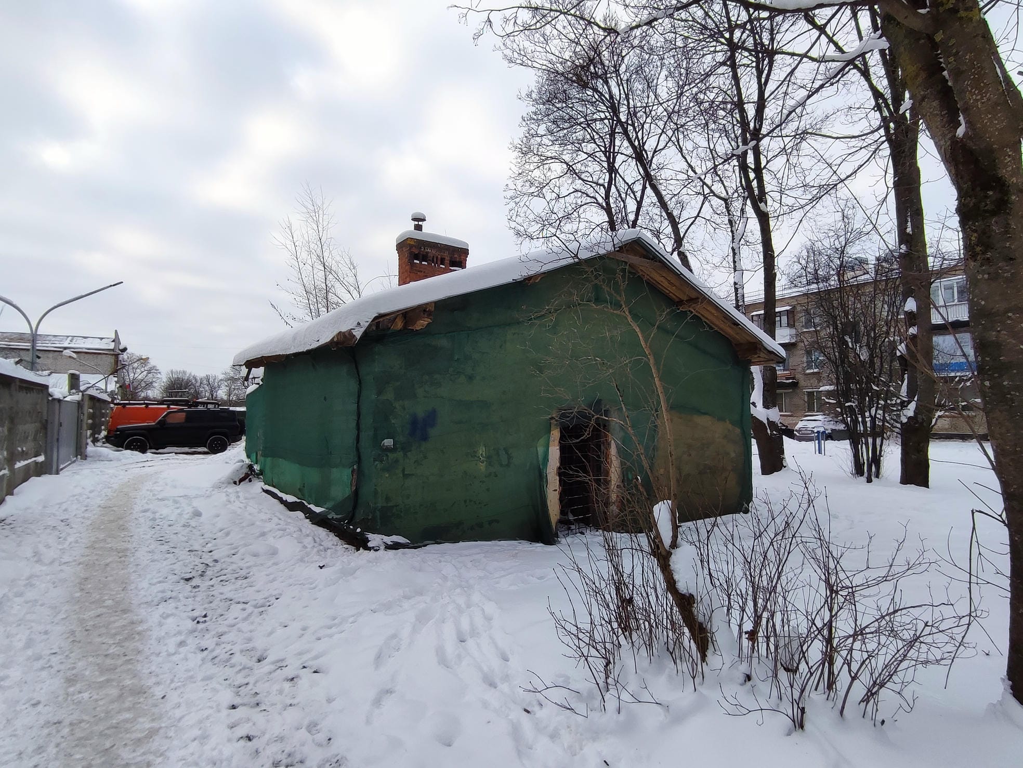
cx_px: 512
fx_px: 473
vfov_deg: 78.2
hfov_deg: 94.5
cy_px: 384
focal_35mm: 16
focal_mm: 1.65
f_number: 2.2
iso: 50
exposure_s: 1/268
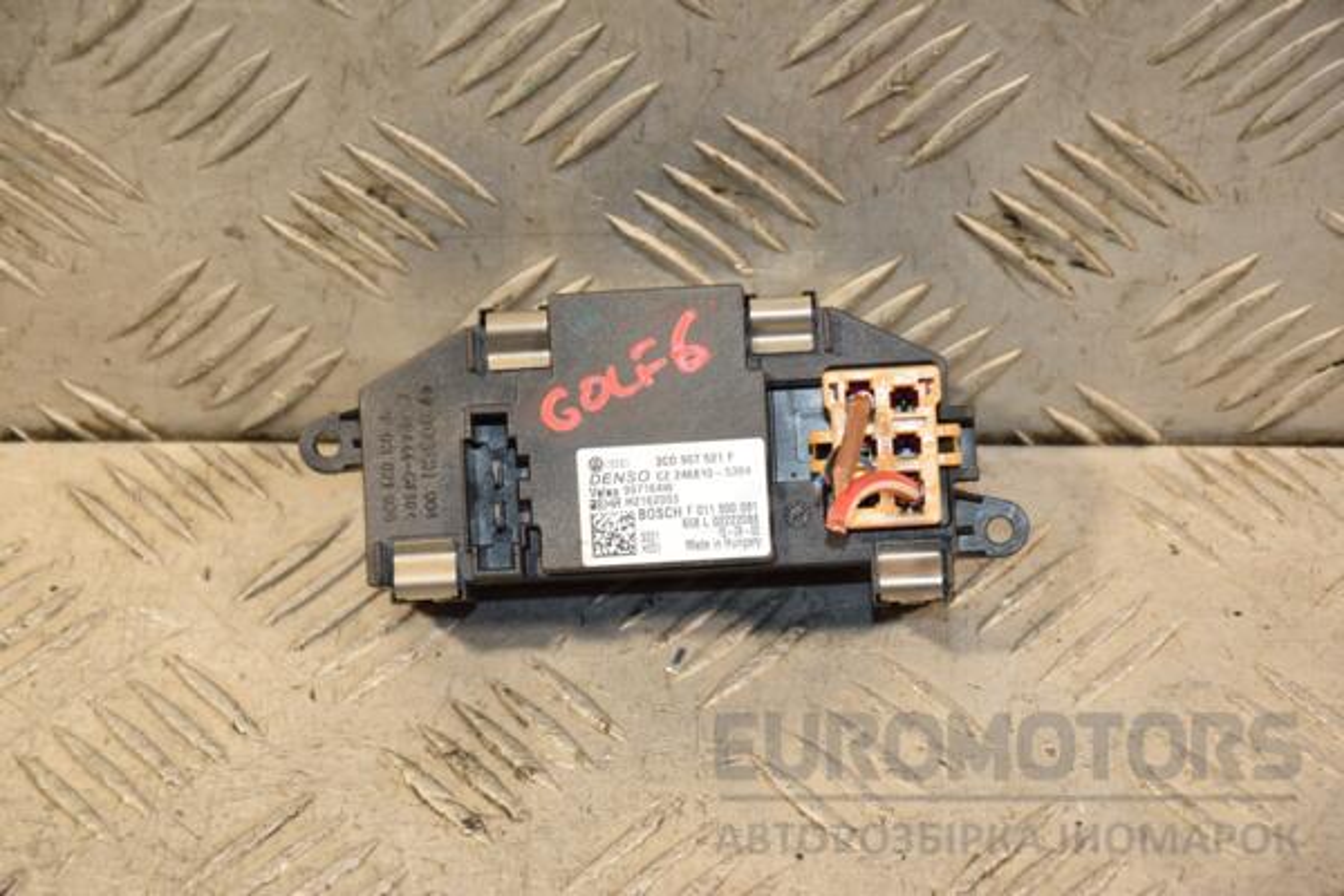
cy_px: 448
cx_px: 672
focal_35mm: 128
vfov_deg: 10.8
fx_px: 4760
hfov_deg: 16.1
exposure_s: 1/160
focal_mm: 85
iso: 800
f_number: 5.6
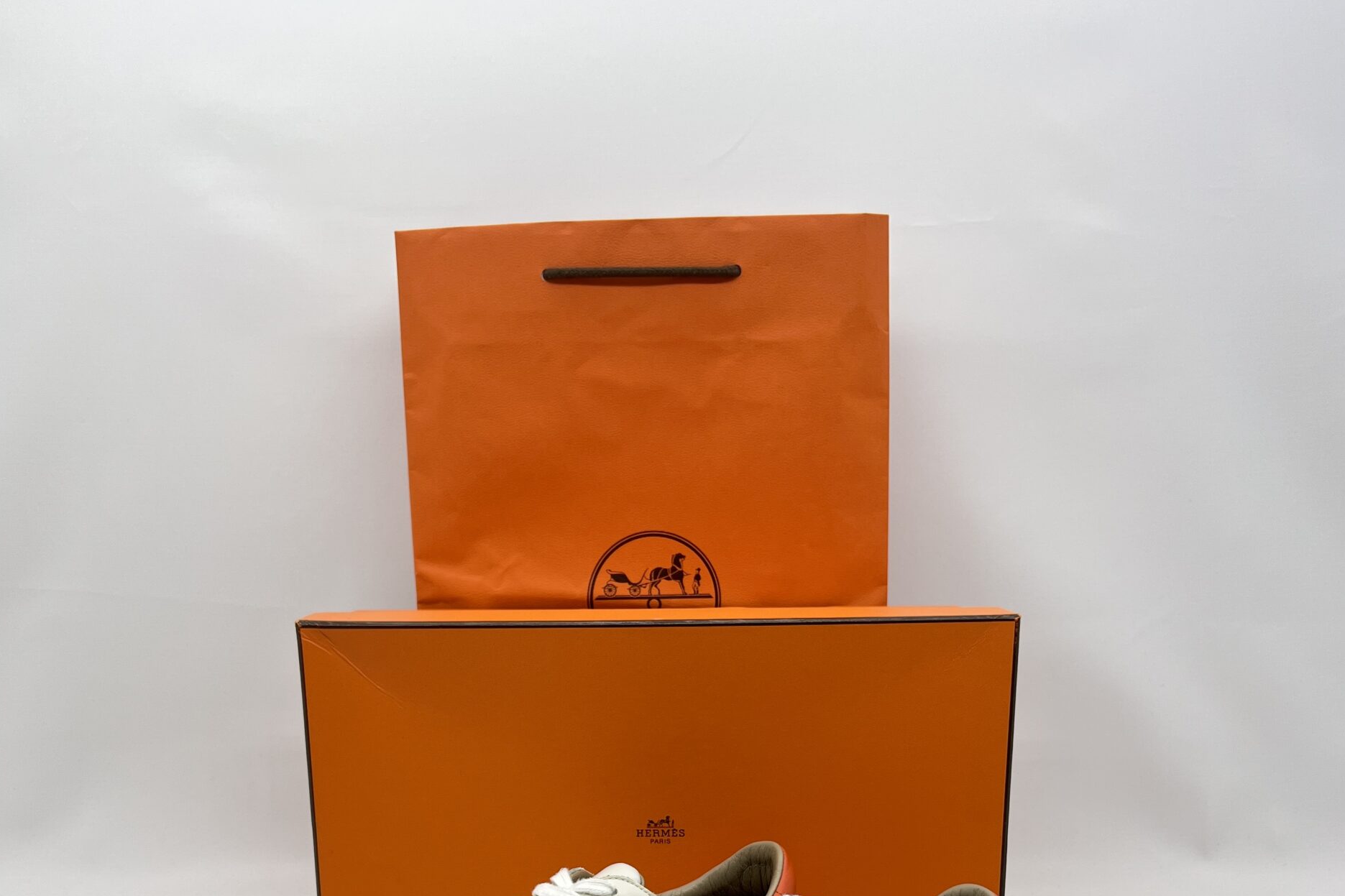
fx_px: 1382
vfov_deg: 33.4
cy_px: 856
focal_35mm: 37
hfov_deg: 51.9
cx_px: 662
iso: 32
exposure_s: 1/120
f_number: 1.5
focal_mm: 5.7
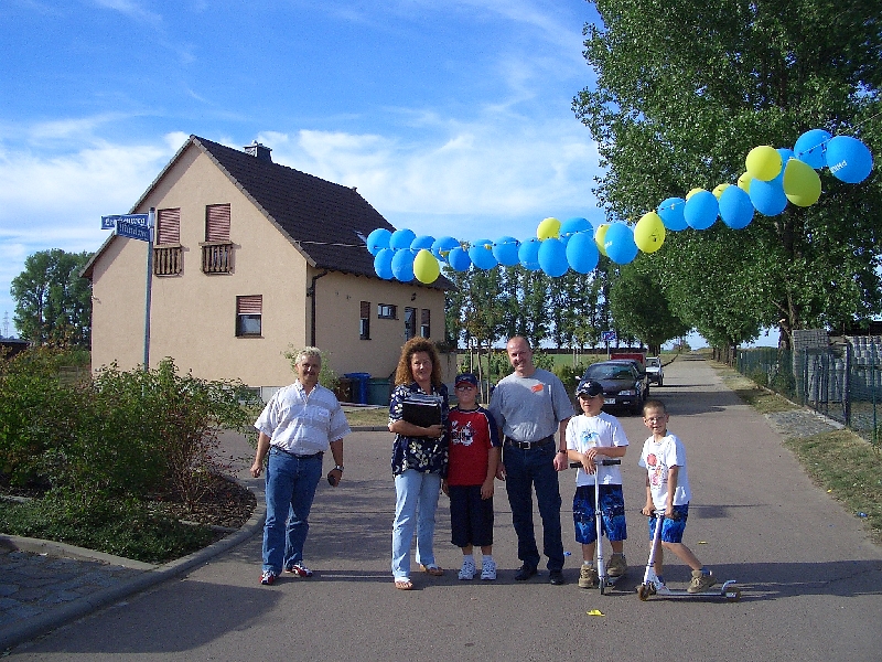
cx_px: 441
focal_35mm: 35
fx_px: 892
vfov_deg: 40.7
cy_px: 331
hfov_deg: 52.6
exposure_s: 1/800
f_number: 4.3
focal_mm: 5.8
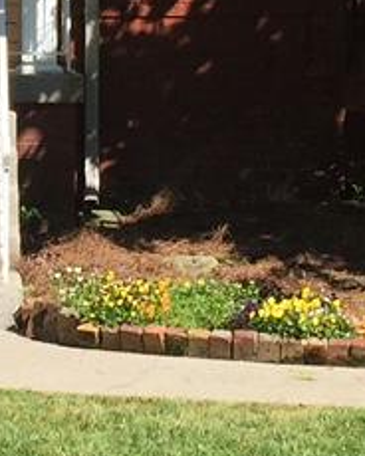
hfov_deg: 7.6
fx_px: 2714
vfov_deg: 9.6
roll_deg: -0.5
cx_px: -79
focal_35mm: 201
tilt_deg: -1.9
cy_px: 50
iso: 32
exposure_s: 1/1522
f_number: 2.2
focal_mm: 4.15
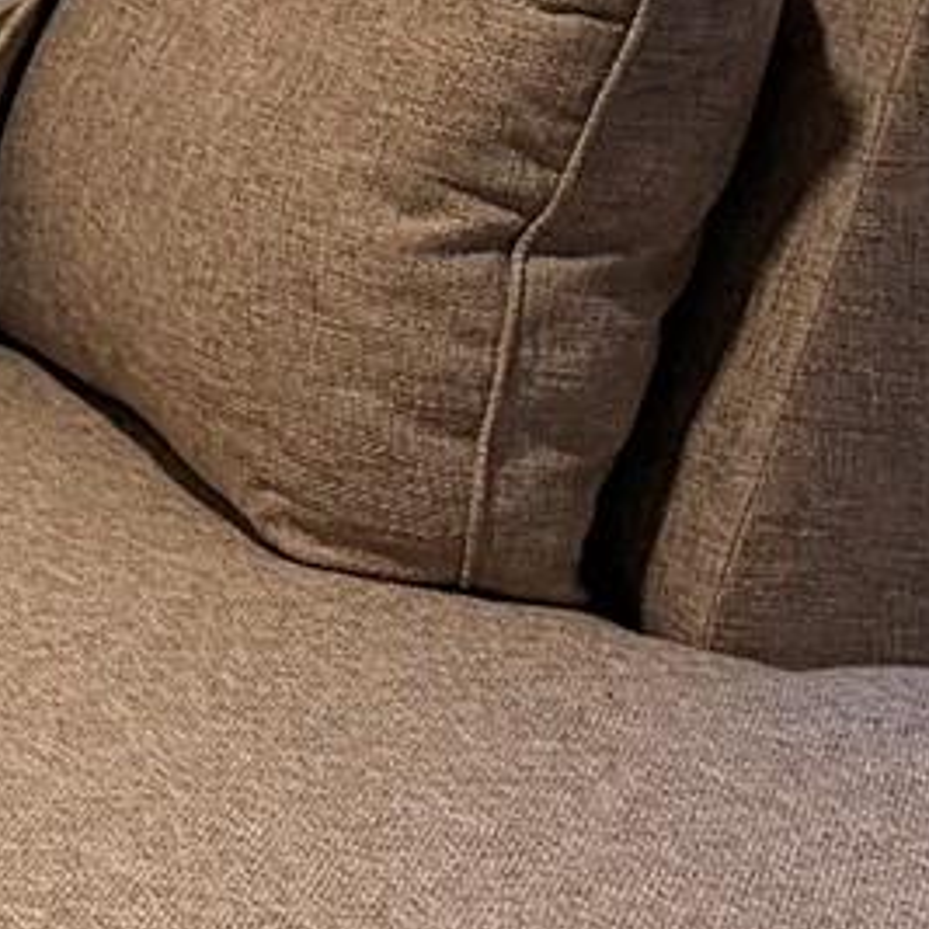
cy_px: -463
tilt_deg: -8.5
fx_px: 4949
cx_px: -1614
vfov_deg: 10.4
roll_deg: -1.1
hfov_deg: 9.1
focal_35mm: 163
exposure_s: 1/60
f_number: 1.78
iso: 250
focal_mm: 6.76
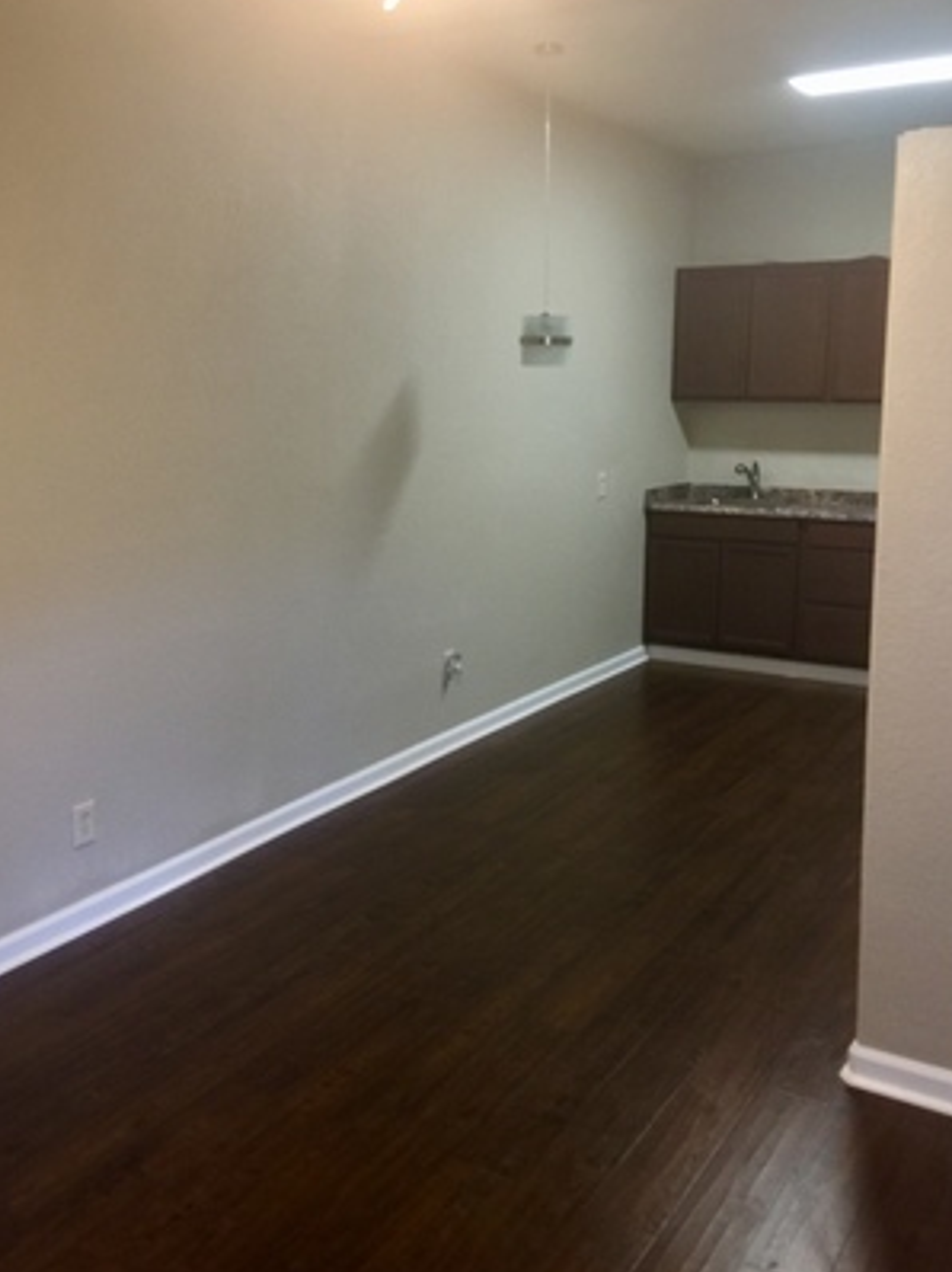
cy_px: 566
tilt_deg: -7.2
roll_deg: +0.1
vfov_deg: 52.5
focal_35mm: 35
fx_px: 1285
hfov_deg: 40.6
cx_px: 434
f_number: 2.2
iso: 50
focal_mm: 4.15
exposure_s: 1/15
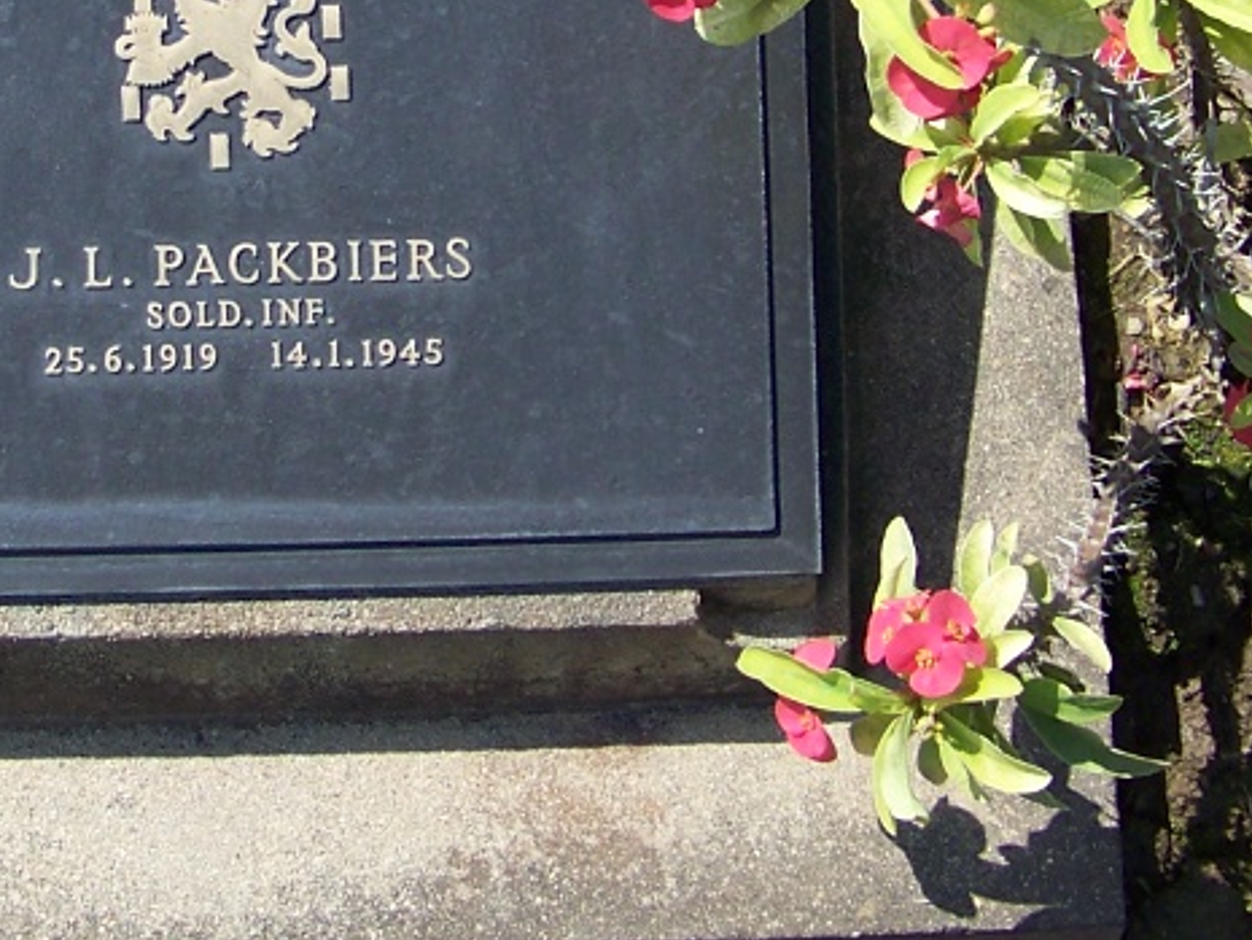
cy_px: 105
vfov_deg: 14.8
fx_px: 3582
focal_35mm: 99
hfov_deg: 19.7
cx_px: 296
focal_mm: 5.85
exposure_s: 1/800
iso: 64
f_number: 2.8
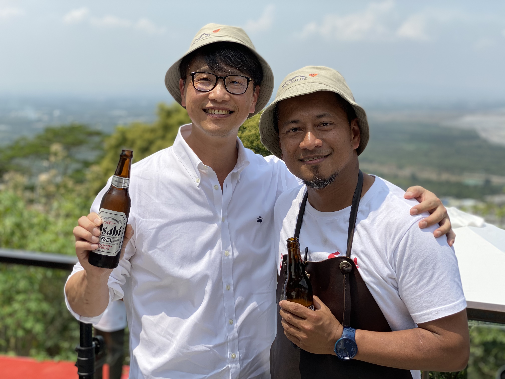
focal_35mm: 52
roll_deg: -1.7
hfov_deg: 36.8
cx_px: 252
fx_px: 759
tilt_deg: -7.9
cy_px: 190
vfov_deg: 28.0
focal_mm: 6
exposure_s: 1/1115
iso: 20
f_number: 2
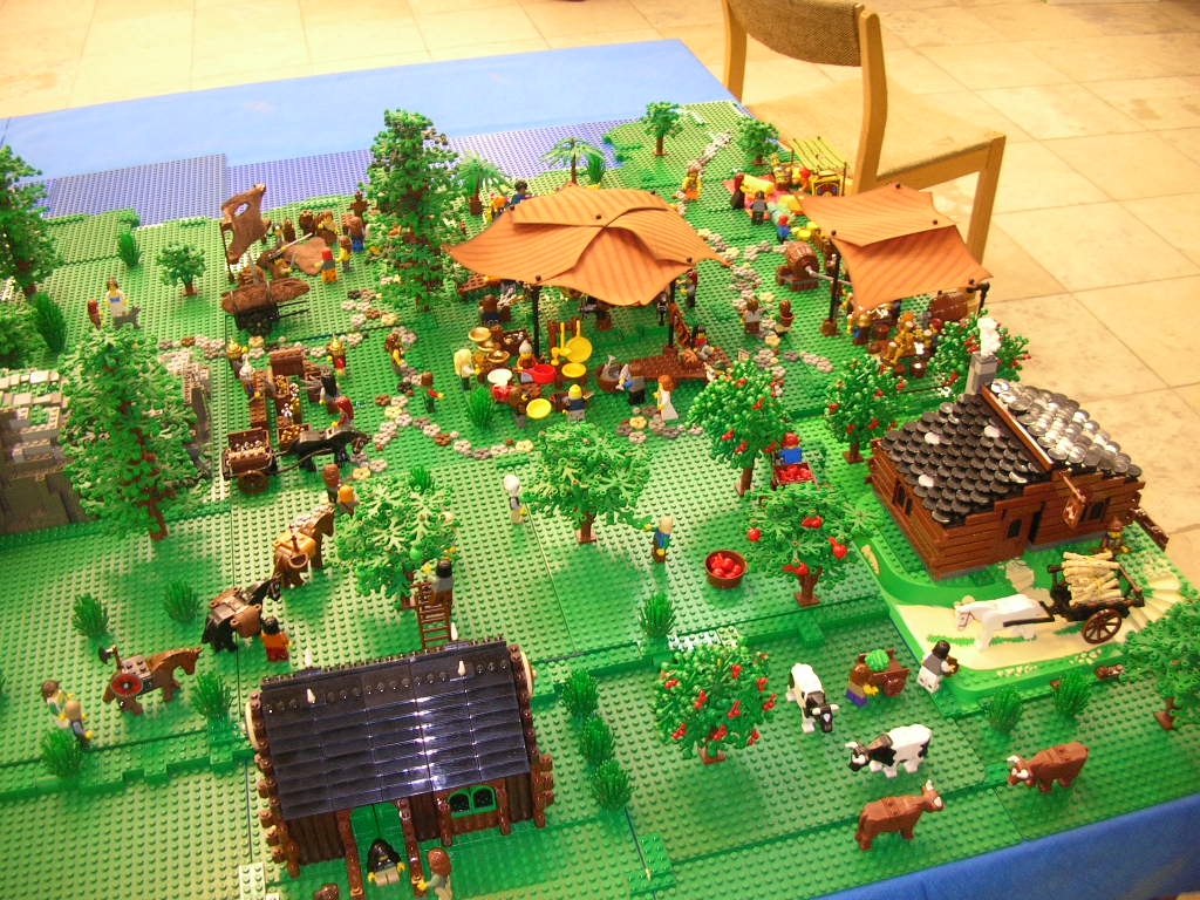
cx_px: 600
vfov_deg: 40.7
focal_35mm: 35
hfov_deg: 52.6
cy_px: 450
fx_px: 1213
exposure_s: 1/5.9
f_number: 2.8
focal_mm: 5.8
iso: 82
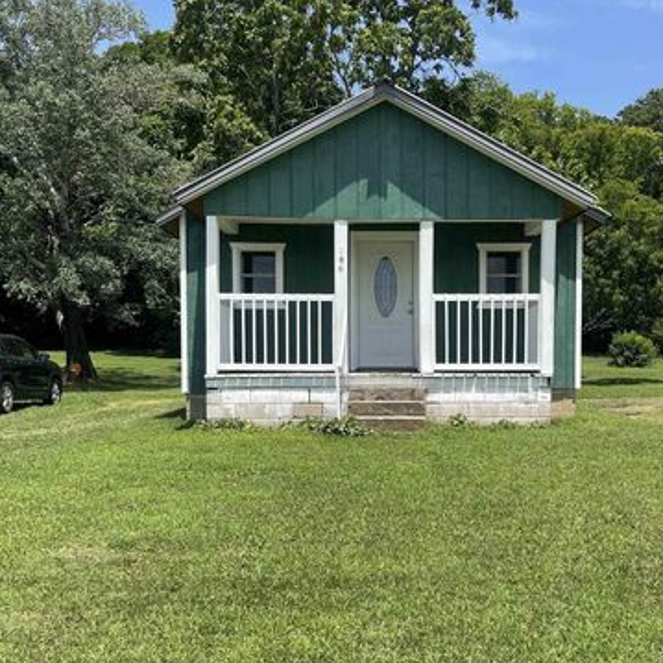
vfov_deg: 40.7
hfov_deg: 40.8
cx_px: 386
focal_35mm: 41
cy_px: 404
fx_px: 888
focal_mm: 5.1
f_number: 1.6
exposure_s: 1/2717
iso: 32
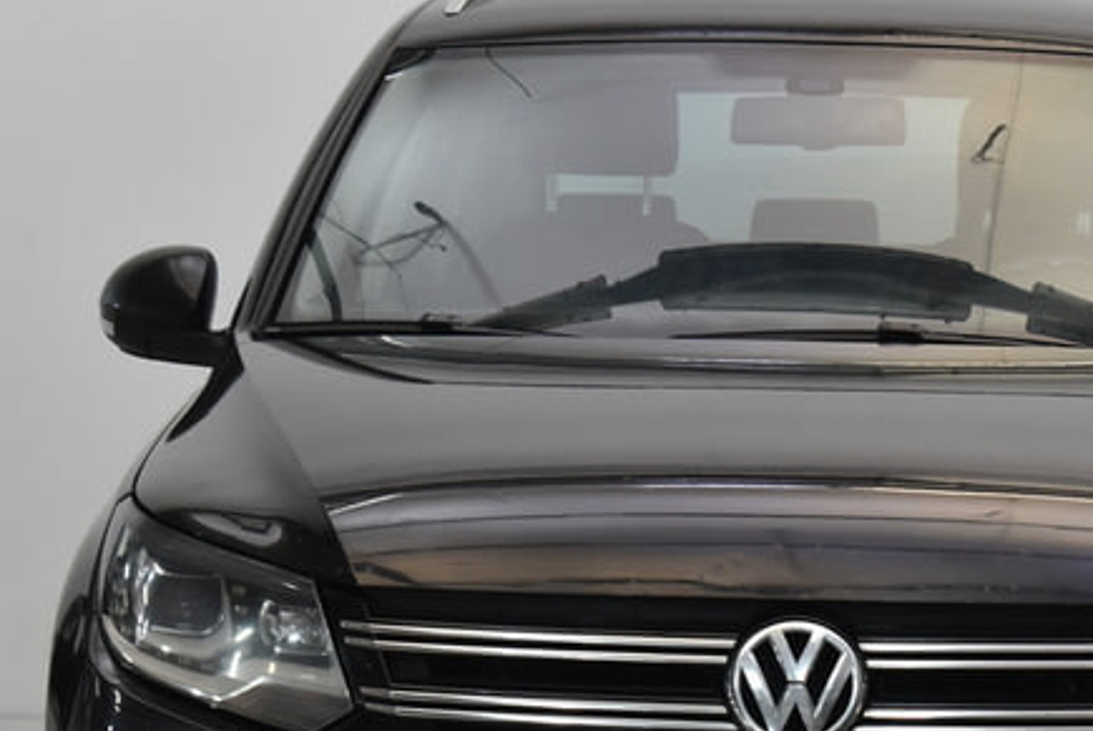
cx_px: 789
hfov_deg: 13.7
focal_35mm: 149
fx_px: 4528
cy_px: 555
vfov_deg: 9.2
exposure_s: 1/50
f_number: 6.3
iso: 800
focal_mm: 48
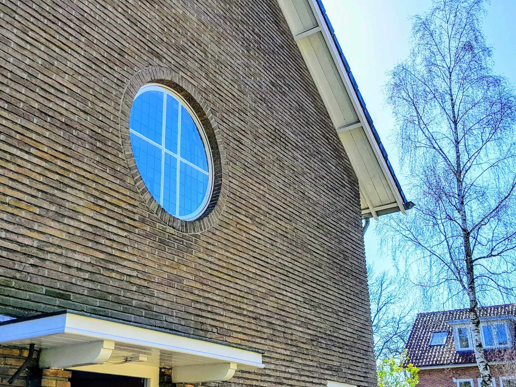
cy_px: 218
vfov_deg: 42.9
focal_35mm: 33
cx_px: 236
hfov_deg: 55.3
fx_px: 492
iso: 40
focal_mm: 4.2
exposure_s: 1/1724
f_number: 1.7
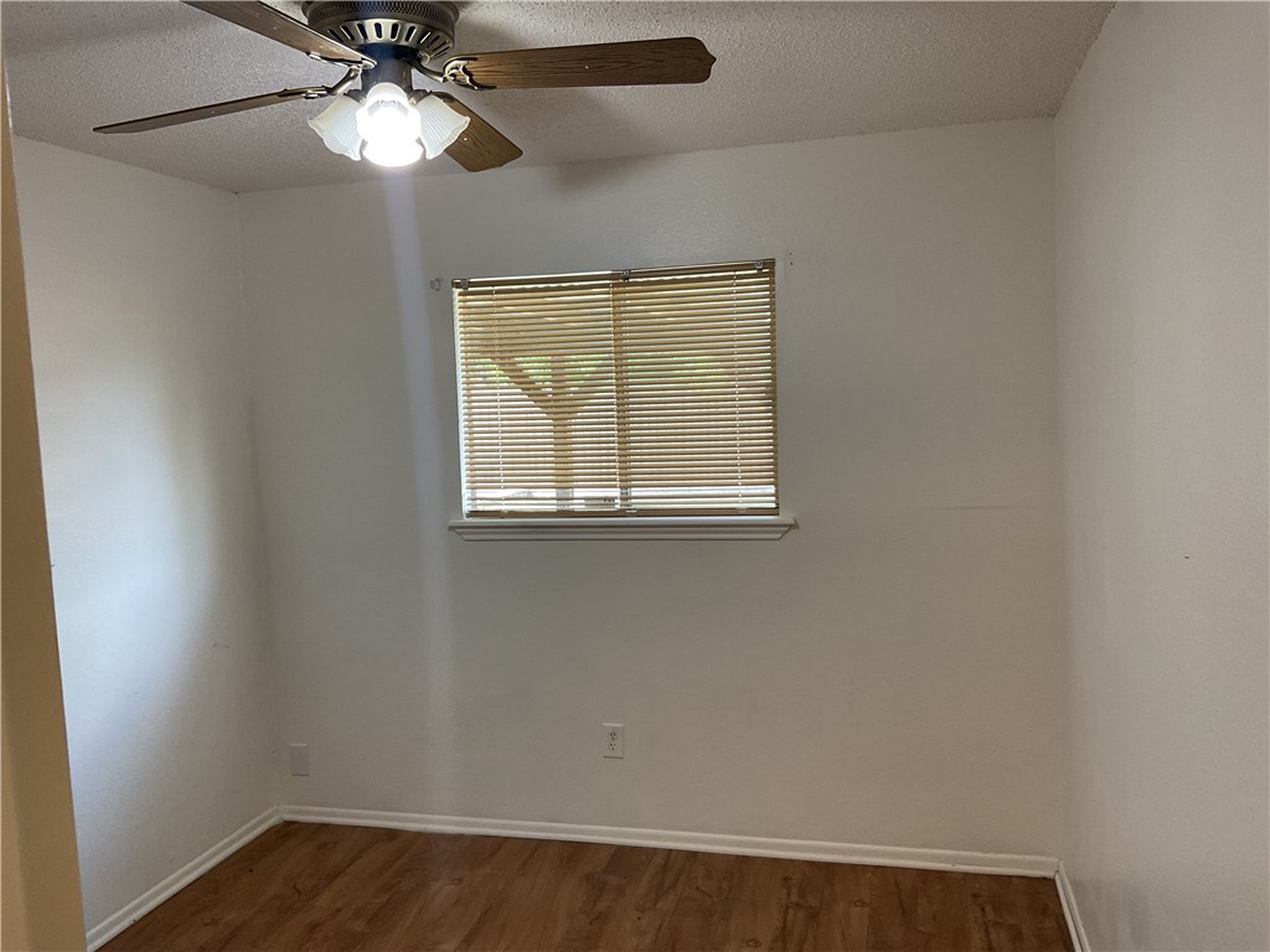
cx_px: 635
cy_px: 476
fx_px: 1064
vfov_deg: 48.2
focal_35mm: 29
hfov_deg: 61.7
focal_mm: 3
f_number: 1.8
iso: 64
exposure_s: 1/60
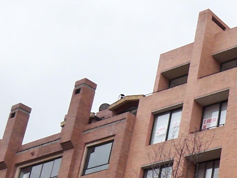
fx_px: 541
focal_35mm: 79
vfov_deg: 18.0
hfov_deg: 20.8
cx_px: 363
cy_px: 199
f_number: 2.8
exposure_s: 1/320
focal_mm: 3.8
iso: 50
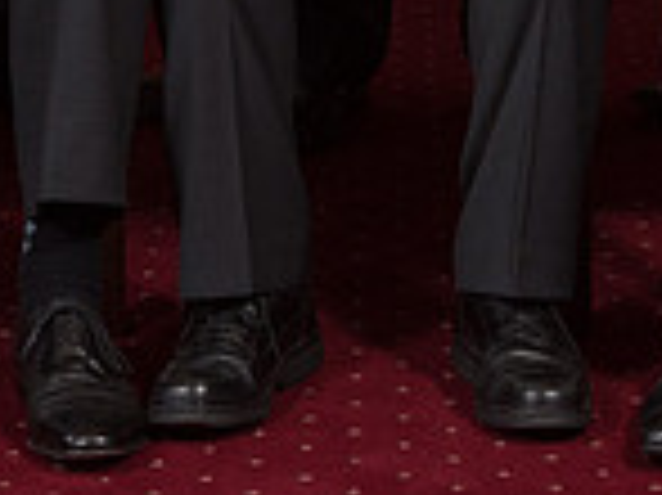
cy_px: -512
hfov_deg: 9.2
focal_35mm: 215
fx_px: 4108
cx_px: 451
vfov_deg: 6.7
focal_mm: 48
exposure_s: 1/80
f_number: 7.1
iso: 800
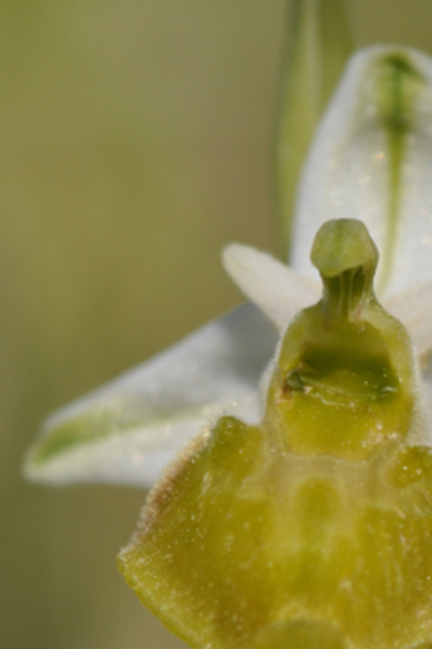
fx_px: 4803
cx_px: 357
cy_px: 306
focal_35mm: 267
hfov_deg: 5.1
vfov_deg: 7.7
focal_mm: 105
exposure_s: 1/800
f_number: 6.3
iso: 200
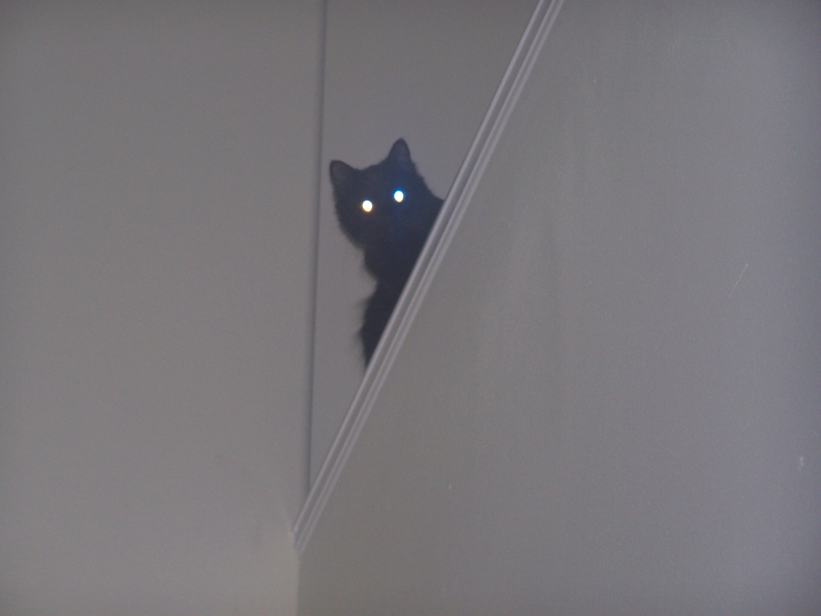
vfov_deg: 8.8
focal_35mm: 169
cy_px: 308
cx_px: 410
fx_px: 4008
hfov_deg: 11.7
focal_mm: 28
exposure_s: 1/125
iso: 80
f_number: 3.3
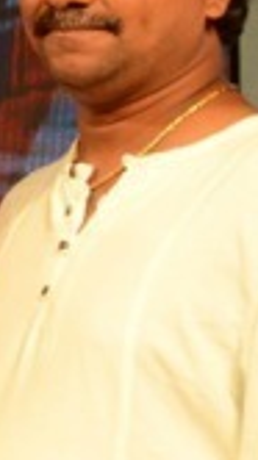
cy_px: 280
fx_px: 5648
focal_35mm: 463
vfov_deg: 4.7
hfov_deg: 2.6
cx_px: -347
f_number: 7.1
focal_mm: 70
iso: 1000
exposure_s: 1/125
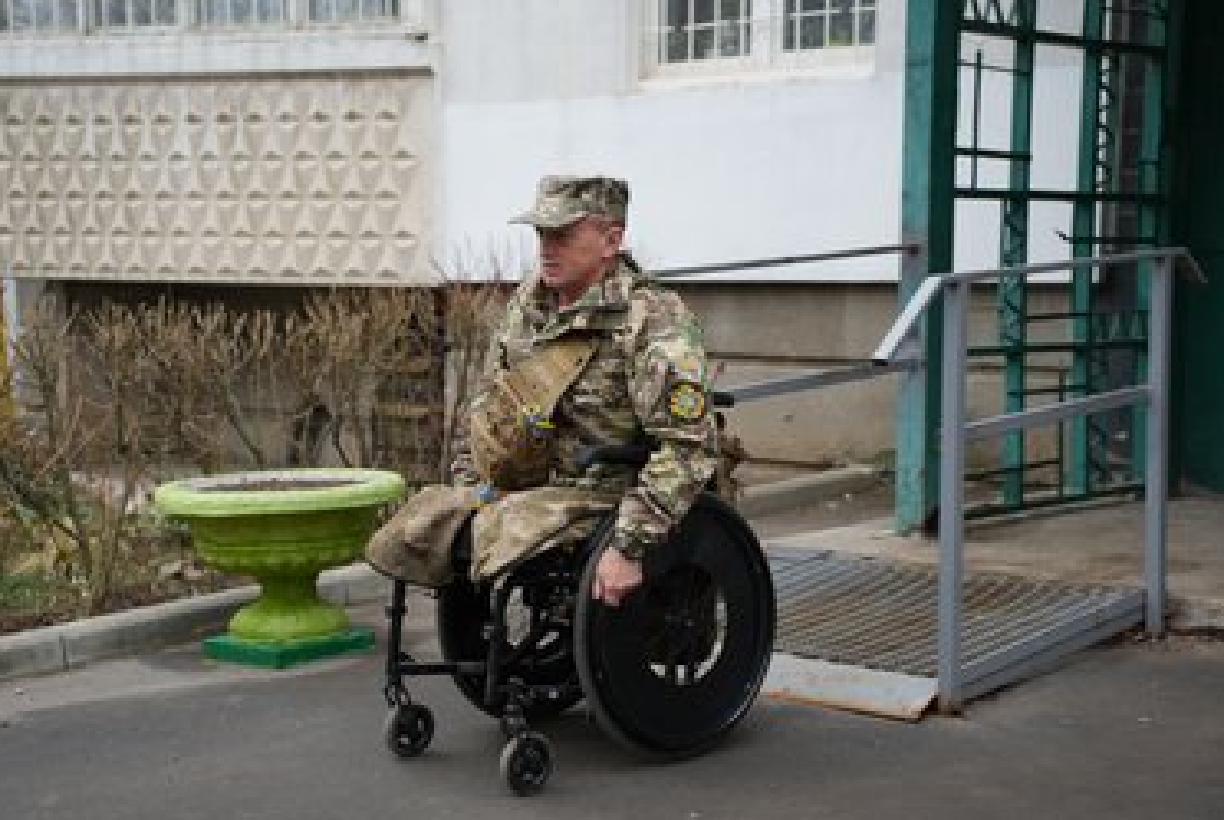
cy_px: 433
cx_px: 586
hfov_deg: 34.4
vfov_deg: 23.4
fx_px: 1974
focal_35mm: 58
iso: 100
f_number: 3.5
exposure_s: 1/100
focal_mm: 54
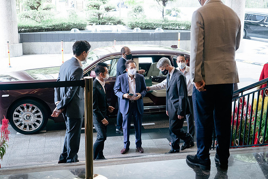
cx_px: 134
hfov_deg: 42.1
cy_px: 90
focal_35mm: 47
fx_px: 348
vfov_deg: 28.8
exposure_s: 1/100
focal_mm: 22
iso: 1000
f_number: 2.8
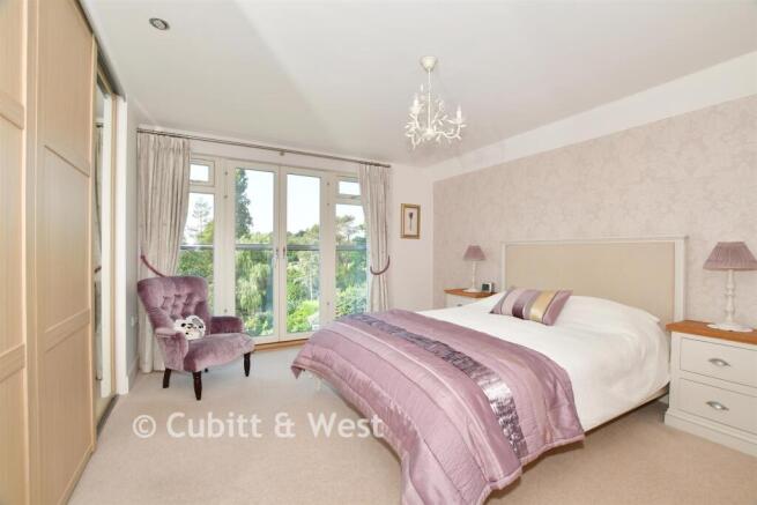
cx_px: 378
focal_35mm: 15
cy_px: 252
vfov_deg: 77.4
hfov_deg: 100.4
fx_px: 315
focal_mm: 10
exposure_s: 1/80
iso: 200
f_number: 8
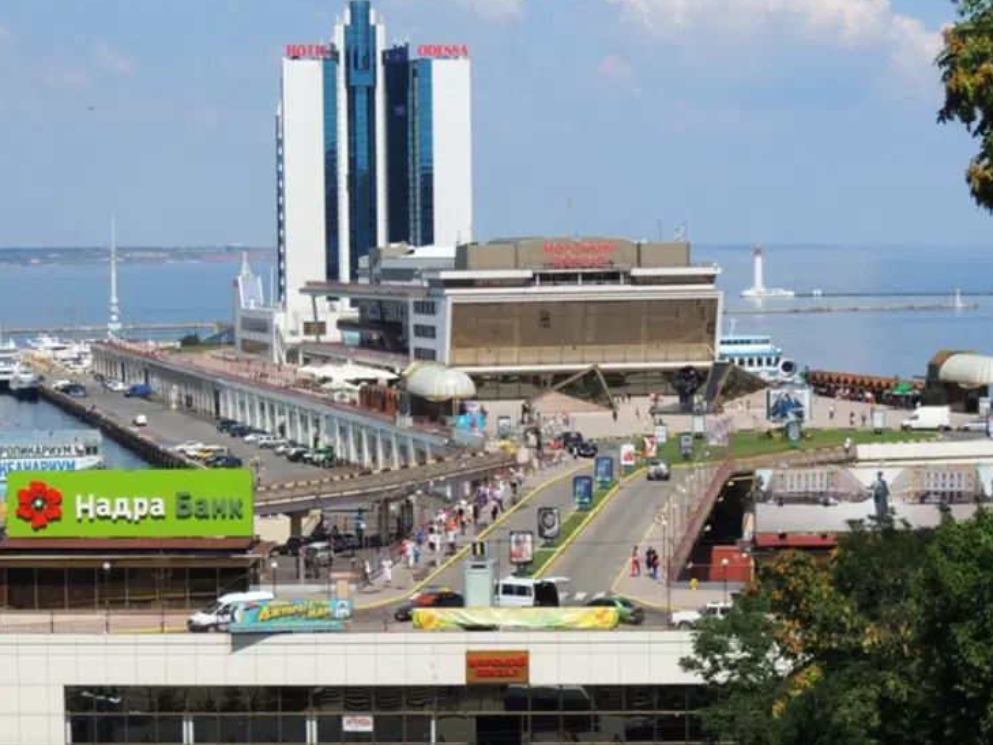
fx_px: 2926
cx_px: 282
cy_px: 451
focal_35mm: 102
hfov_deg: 19.2
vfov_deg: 14.5
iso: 100
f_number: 4.2
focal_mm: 11.1
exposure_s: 1/1000
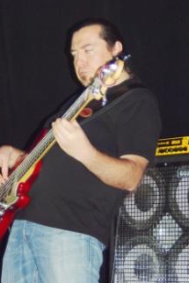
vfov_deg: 14.4
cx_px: 68
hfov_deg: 9.7
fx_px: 1117
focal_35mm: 142
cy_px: 128
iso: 800
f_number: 4.5
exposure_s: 1/90
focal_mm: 68
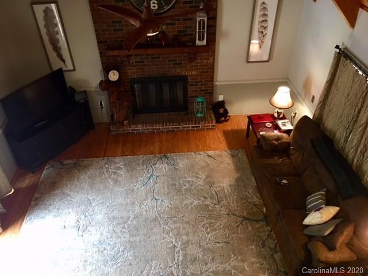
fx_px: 308
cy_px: 138
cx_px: 184
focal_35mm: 29
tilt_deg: -36.2
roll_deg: +2.8
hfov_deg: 61.7
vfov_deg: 48.2
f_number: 2.2
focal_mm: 4.15
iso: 50
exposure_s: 1/4
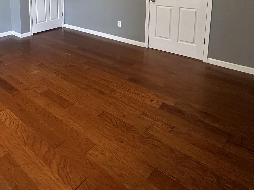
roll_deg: +0.1
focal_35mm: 30
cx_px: 70
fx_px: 220
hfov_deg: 57.6
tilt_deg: -8.9
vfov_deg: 41.8
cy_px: 9
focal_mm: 2.22
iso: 320
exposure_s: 1/120
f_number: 2.2
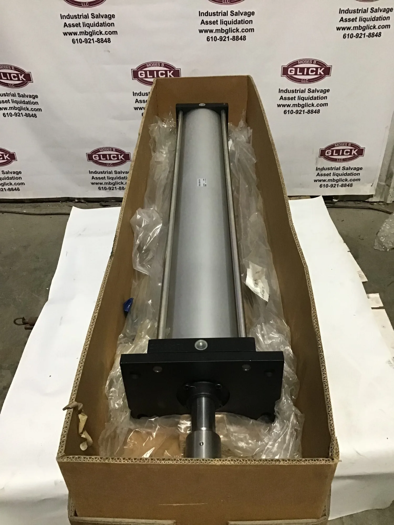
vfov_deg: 58.4
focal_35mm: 31
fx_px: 470
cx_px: 197
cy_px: 262
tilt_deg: -38.1
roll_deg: +1.2
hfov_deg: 45.4
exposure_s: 1/30
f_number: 2.4
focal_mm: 3.3
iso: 160
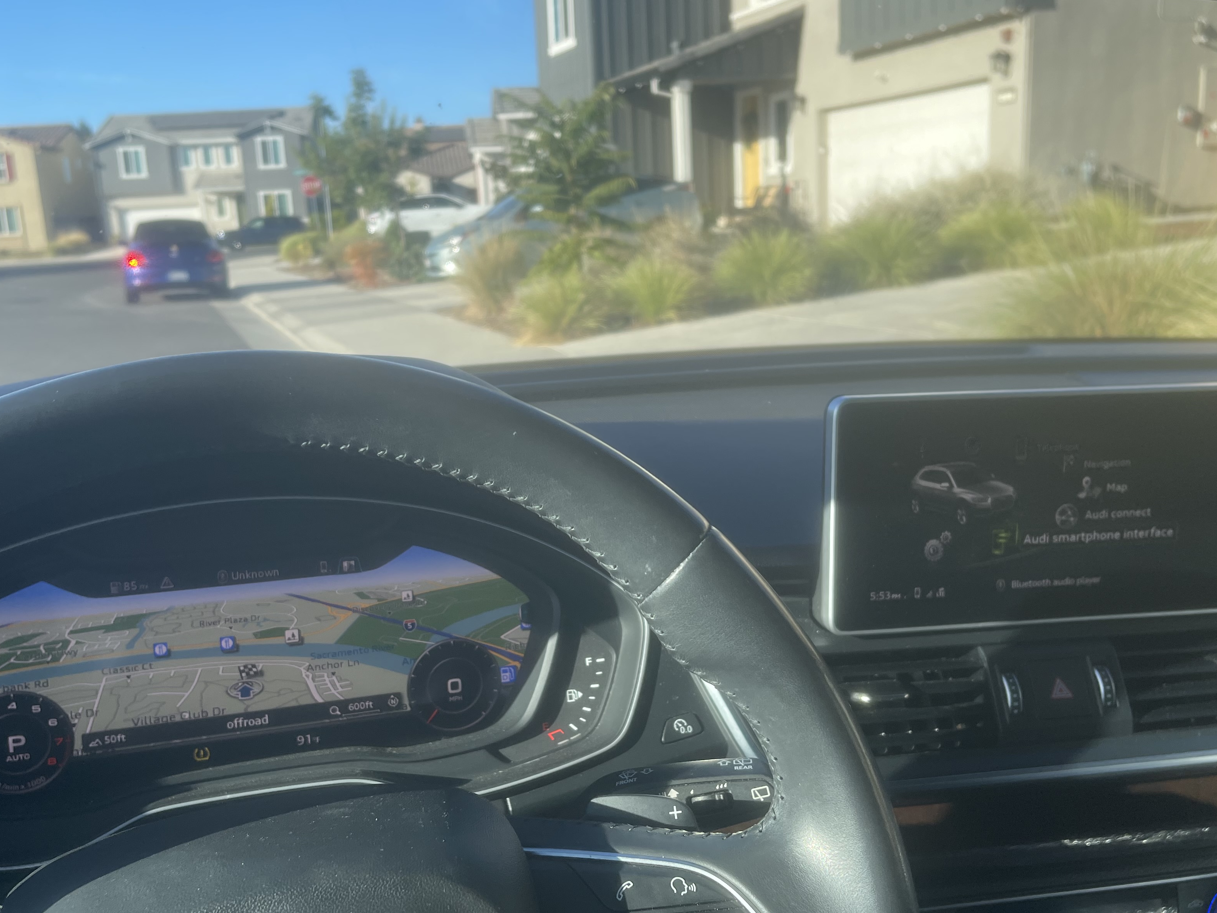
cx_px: 573
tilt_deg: -13.8
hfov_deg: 56.8
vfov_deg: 44.2
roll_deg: +3.1
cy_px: 478
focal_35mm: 32
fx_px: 1125
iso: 32
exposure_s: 1/1087
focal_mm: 5.1
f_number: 1.6
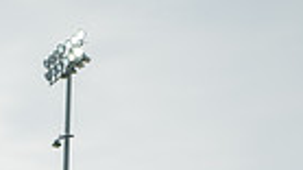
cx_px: 9
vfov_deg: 8.6
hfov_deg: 17.2
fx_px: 980
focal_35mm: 122
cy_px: 471
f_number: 7.1
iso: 125
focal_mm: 36
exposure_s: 1/320
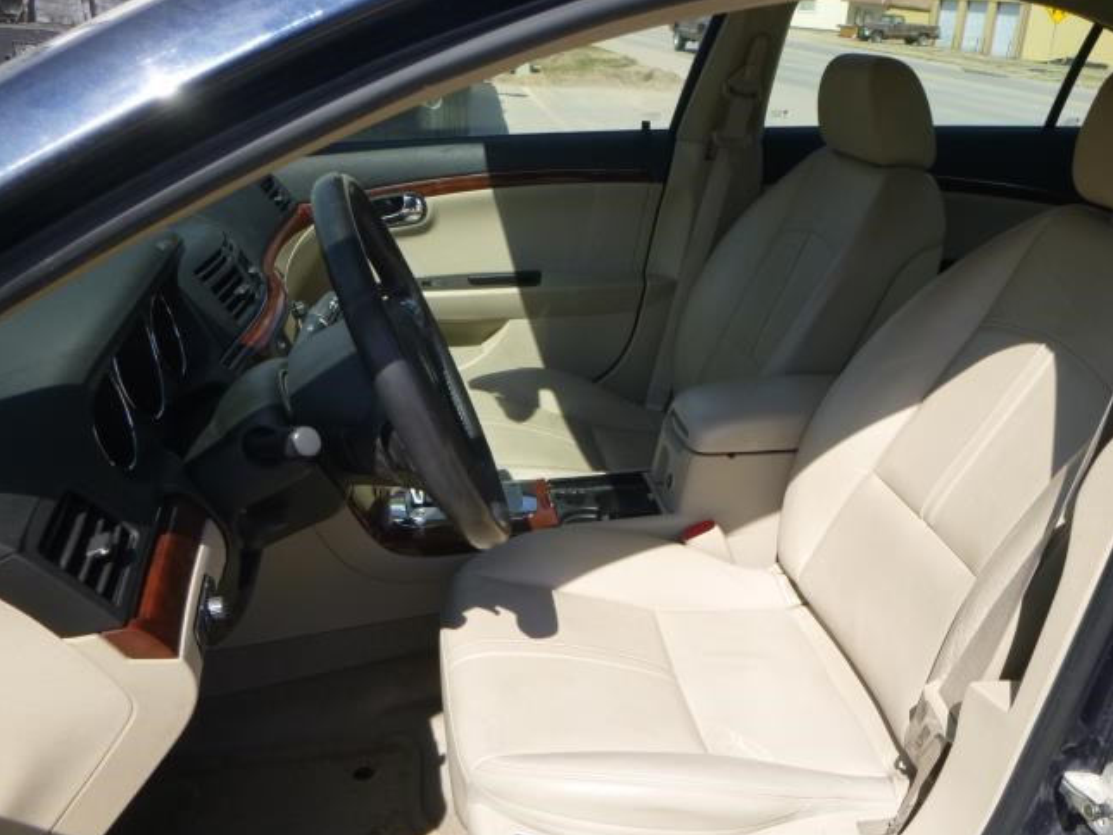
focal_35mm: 31
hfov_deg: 58.0
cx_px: 647
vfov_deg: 45.4
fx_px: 997
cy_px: 459
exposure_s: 1/400
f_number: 3.9
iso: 100
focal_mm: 4.5
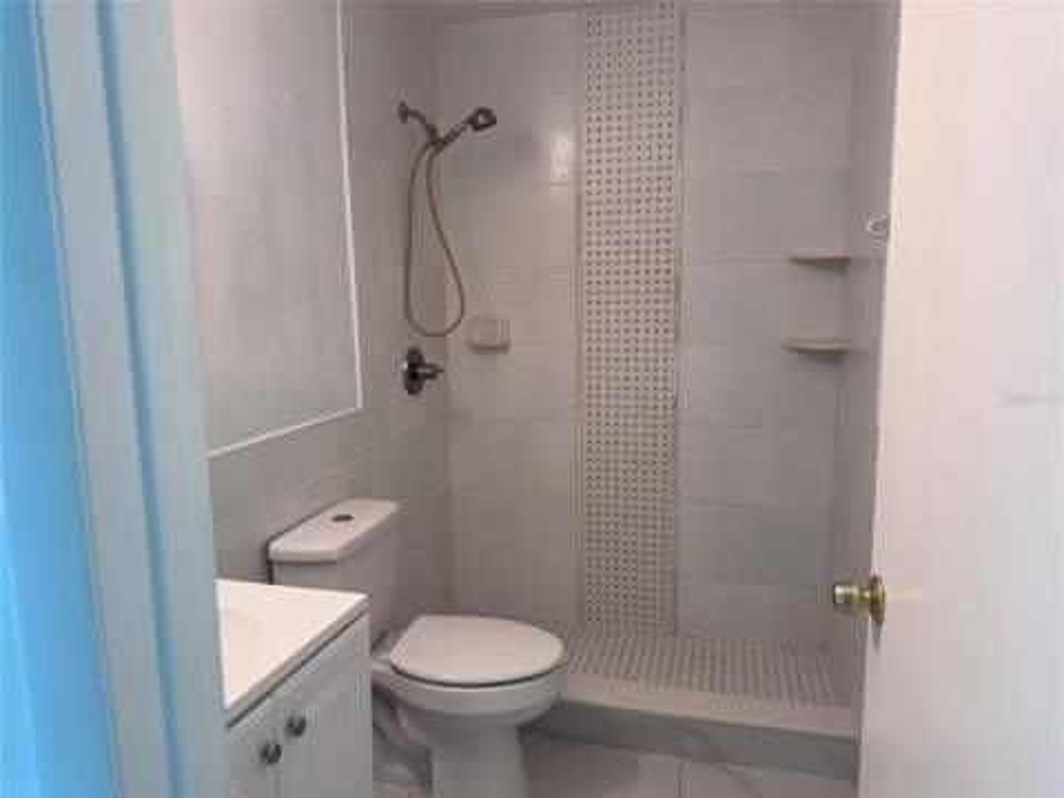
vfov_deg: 56.8
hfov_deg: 71.6
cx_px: 532
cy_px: 399
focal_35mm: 24
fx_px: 738
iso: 160
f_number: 1.78
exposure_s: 1/120
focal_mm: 6.76
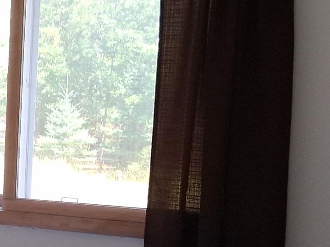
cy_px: 185
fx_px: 1039
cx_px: -95
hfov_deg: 17.0
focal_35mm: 109
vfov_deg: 13.5
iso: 100
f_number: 1.8
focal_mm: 3.98
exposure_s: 1/100
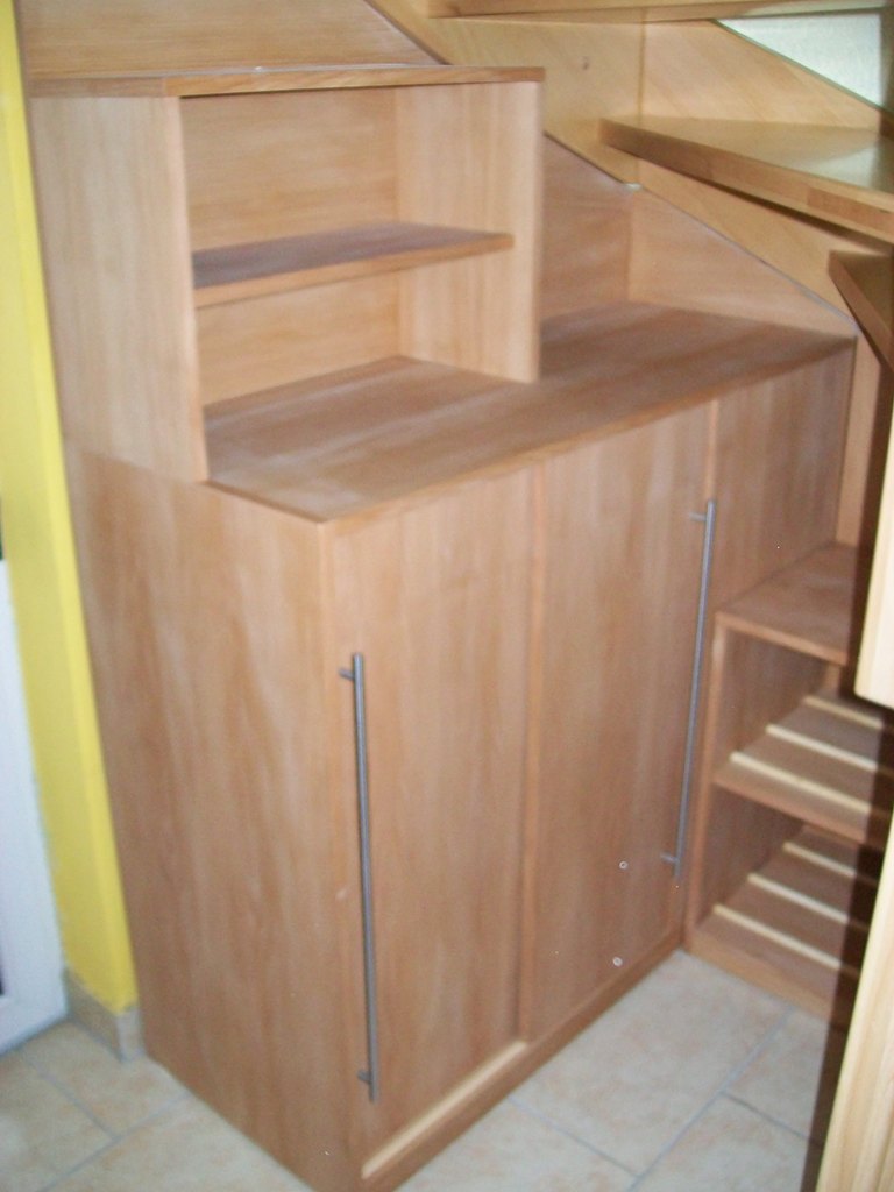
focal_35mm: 36
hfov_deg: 39.7
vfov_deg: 51.4
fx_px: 1240
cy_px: 596
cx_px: 447
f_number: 2.7
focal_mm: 6
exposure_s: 1/60
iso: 160
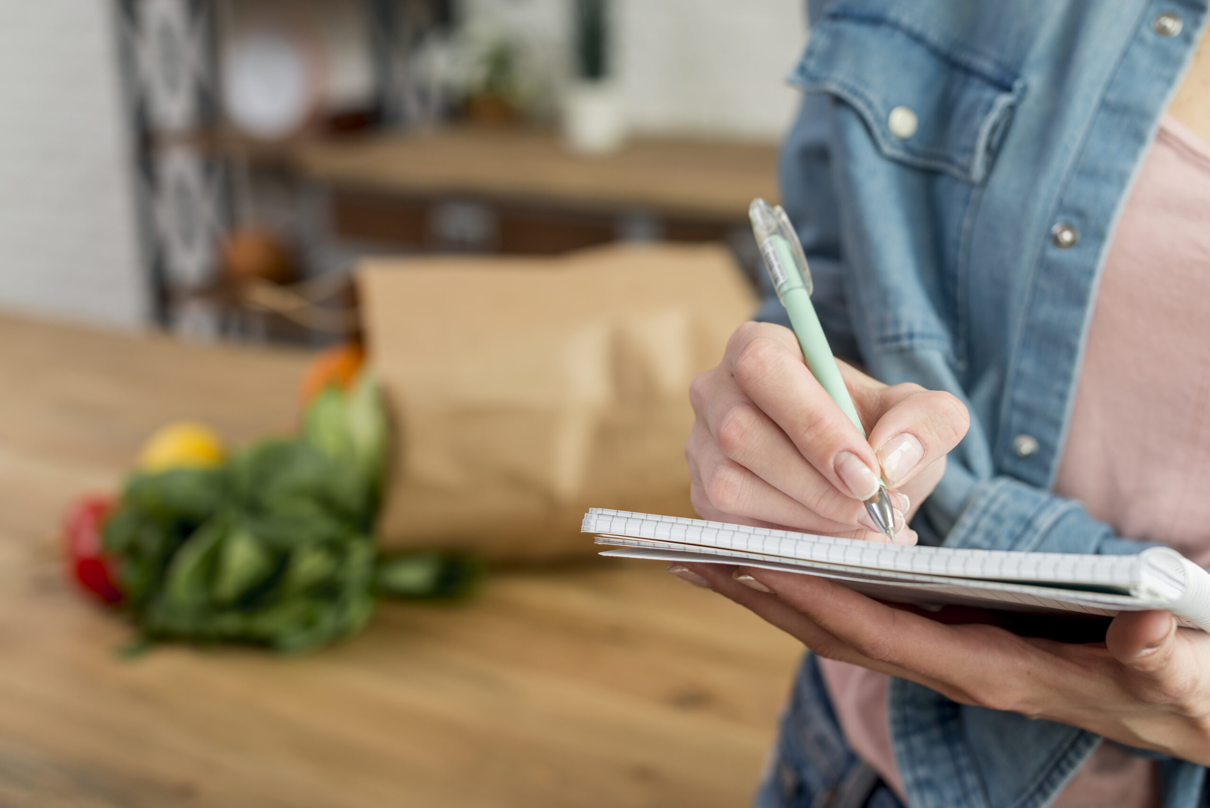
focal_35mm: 50
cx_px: 605
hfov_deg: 39.6
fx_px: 1681
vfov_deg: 27.0
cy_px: 404
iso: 160
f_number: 4
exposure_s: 1/160
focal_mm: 50
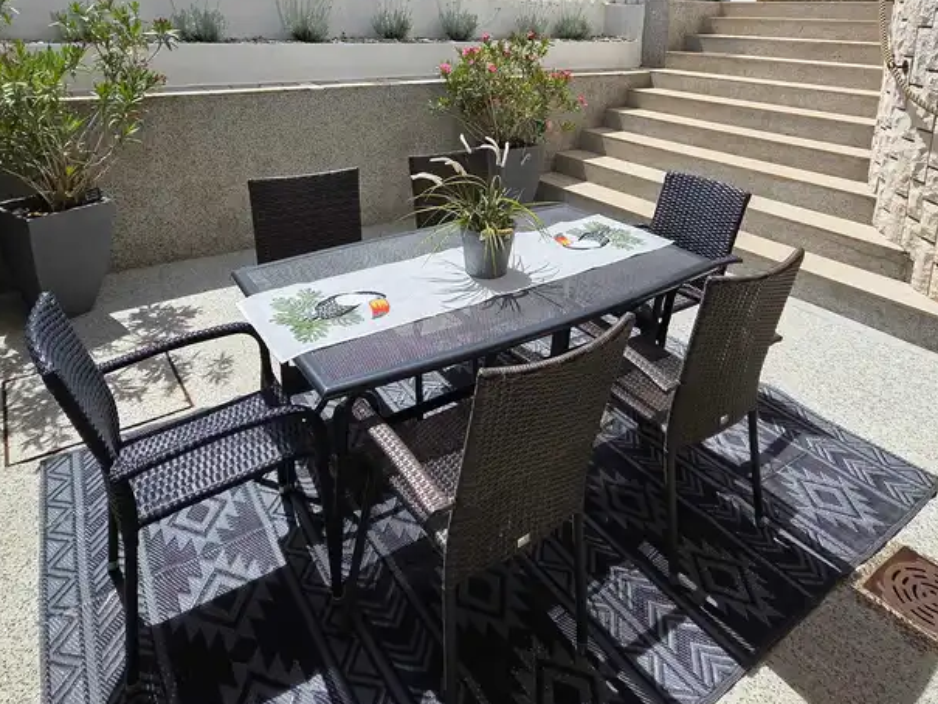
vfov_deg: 56.0
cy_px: 126
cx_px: 476
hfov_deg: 76.4
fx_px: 596
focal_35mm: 22
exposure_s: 1/2082
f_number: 2.2
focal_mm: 2.2
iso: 50
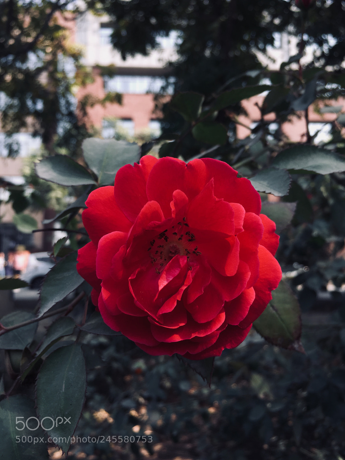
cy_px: 225
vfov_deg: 60.0
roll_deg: -0.5
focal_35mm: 30
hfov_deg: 46.8
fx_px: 399
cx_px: 175
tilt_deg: +6.5
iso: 25
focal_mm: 4.15
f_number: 2.2
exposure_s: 1/254
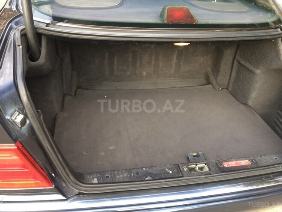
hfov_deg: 61.7
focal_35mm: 29
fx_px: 236
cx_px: 141
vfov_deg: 48.2
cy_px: 106
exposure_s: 1/33
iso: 40
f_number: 2.2
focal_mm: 4.15
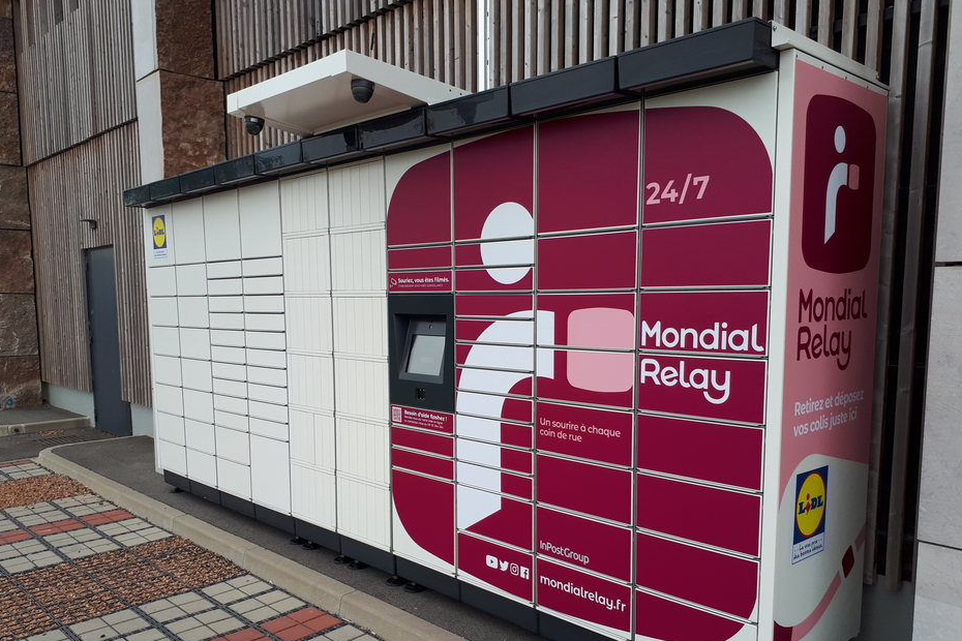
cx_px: 483
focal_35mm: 29
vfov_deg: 44.9
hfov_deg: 63.7
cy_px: 362
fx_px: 775
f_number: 1.9
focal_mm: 3.6
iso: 40
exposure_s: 1/756
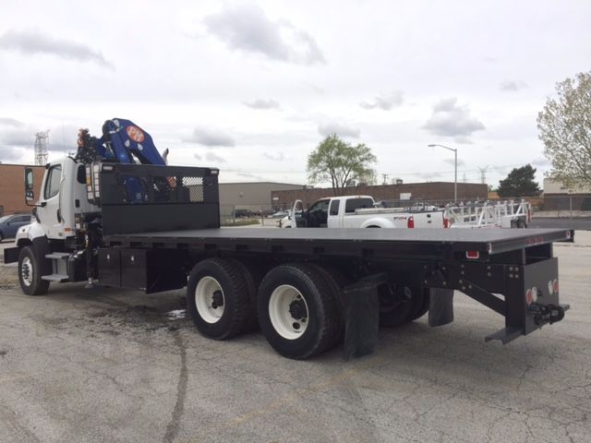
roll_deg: +0.2
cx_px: 296
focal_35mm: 29
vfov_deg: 48.2
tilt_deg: -0.7
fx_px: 495
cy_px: 222
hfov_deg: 61.7
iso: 32
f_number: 2.2
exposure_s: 1/618
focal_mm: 4.15
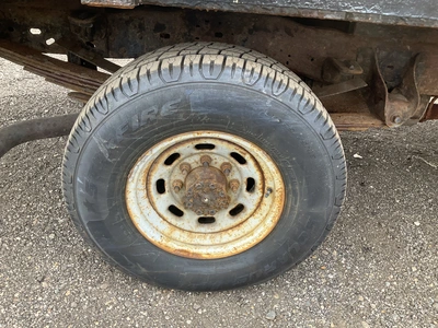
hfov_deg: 61.7
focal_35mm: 29
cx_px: 219
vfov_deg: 48.2
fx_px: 367
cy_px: 164
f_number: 1.8
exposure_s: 1/122
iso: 40
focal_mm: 3
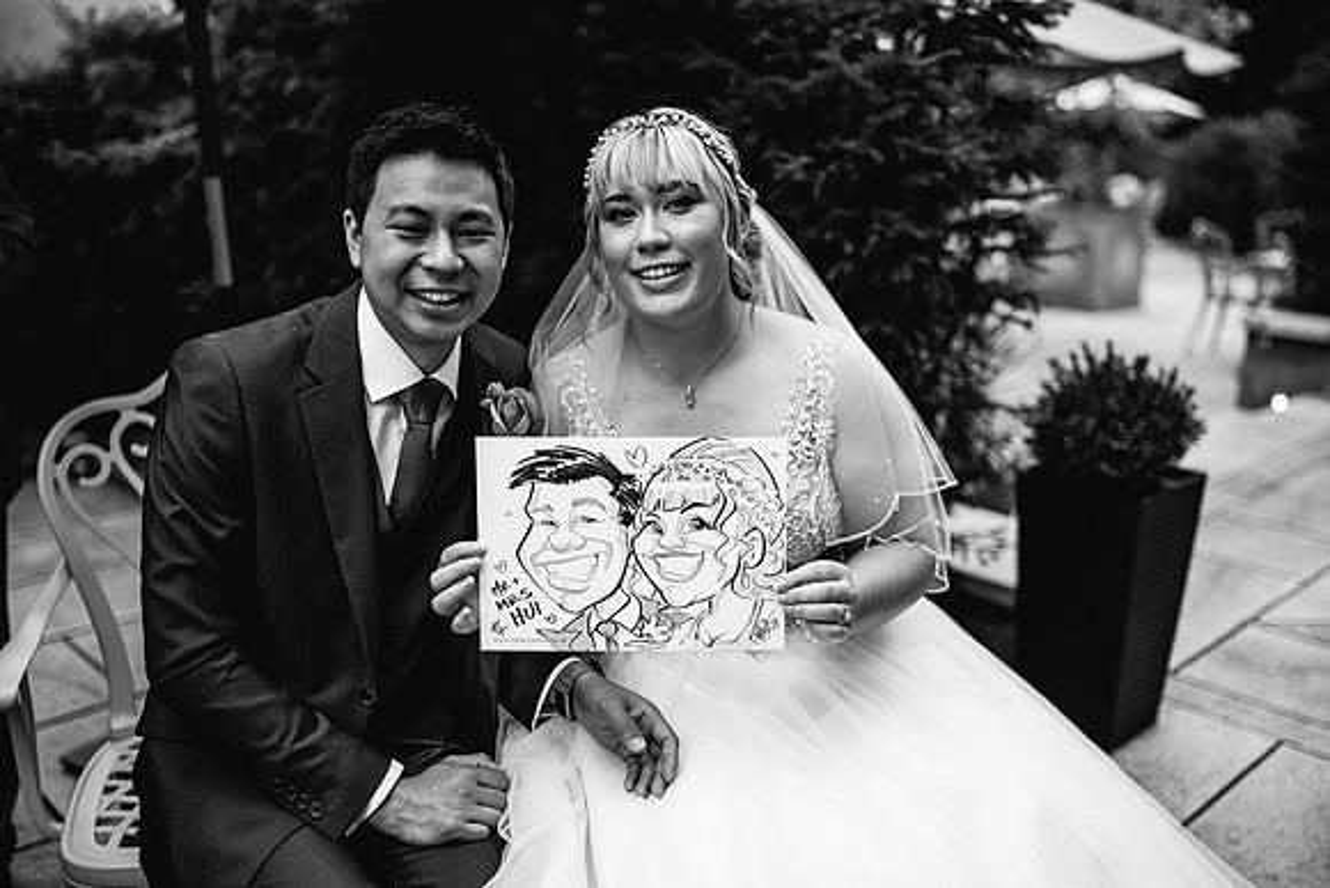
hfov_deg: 54.4
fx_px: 1293
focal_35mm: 35
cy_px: 444
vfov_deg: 37.9
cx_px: 665
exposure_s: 1/2000
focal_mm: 35
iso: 100
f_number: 1.6
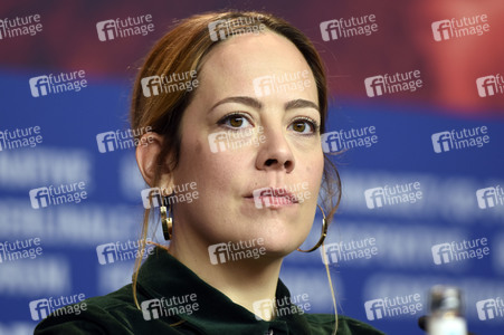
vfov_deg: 4.6
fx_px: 4197
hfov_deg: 6.9
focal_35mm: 300
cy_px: 168
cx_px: 252
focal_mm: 200
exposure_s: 1/320
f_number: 3.2
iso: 640
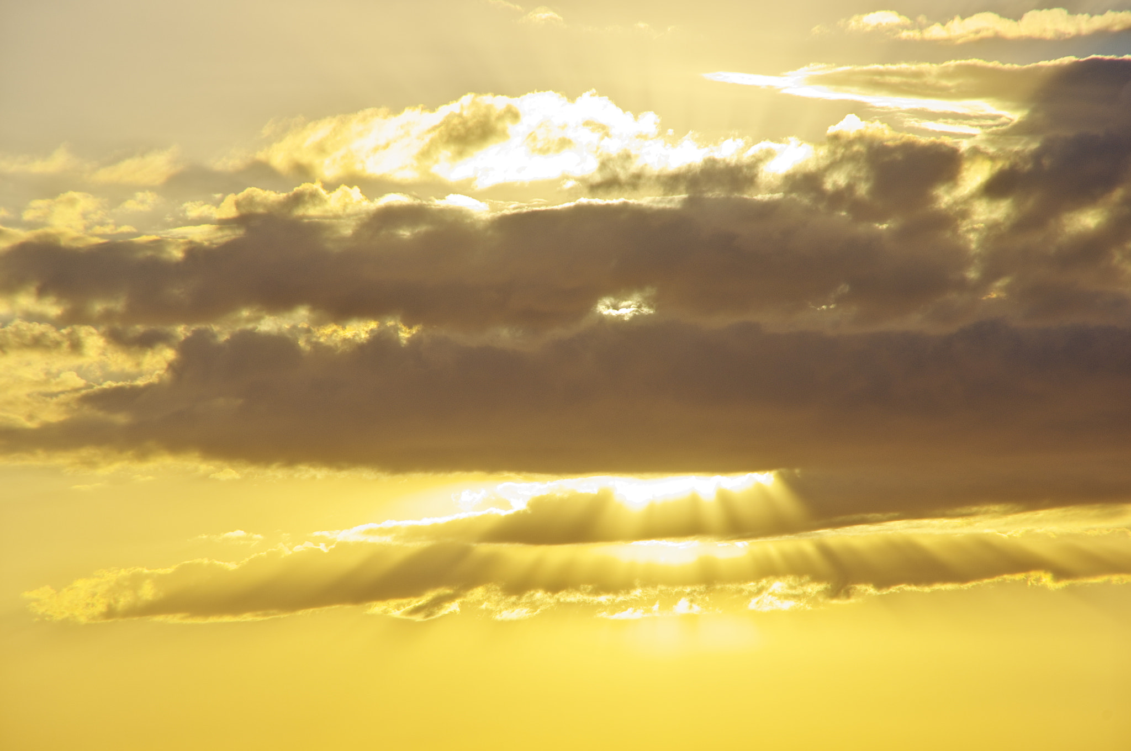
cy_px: 376
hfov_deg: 10.2
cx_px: 566
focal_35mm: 202
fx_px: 6338
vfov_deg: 6.8
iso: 100
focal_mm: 135
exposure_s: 1/500
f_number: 9.5
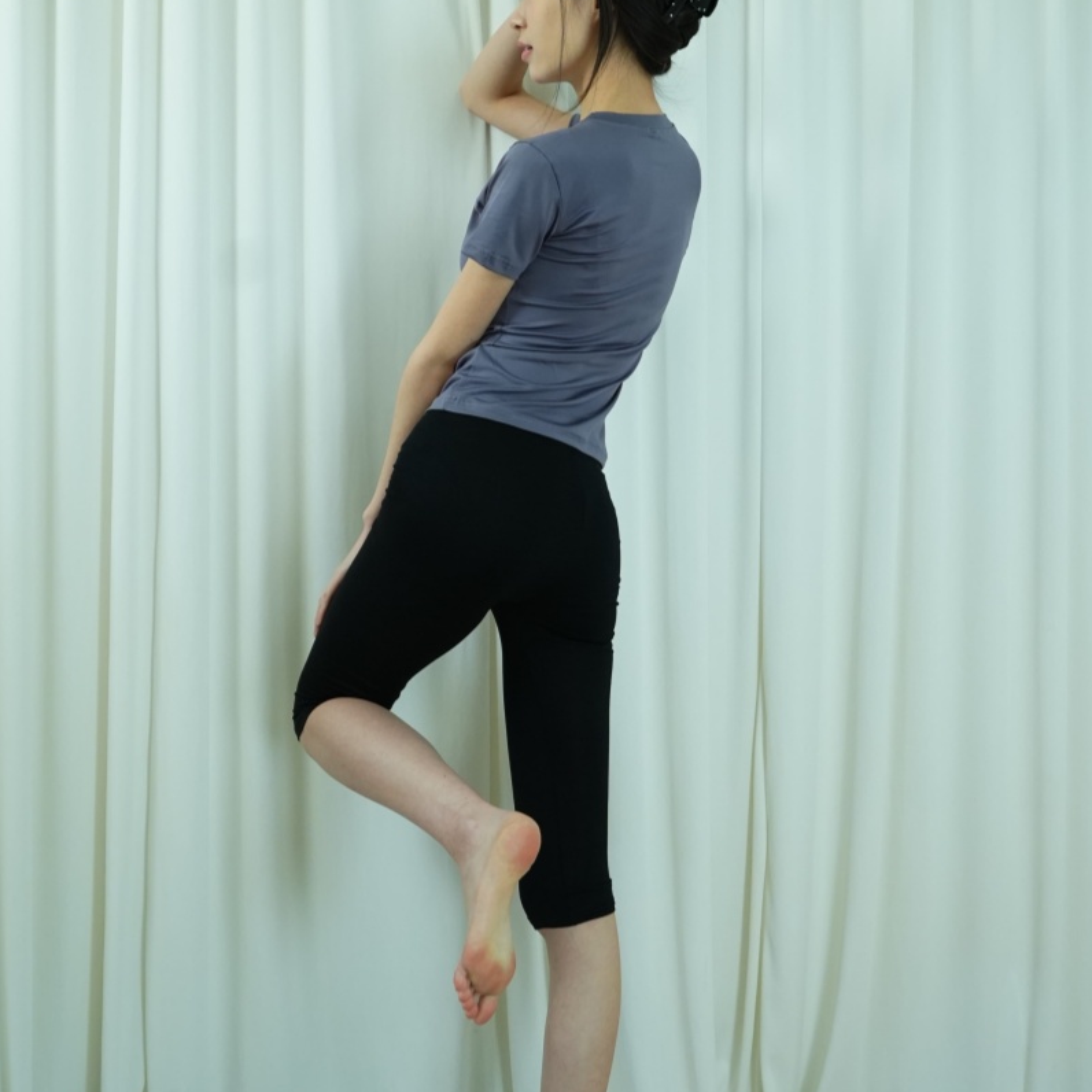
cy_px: 610
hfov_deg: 40.9
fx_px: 1463
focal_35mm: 41
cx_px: 546
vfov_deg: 40.9
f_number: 4
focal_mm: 32
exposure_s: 1/400
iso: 1600
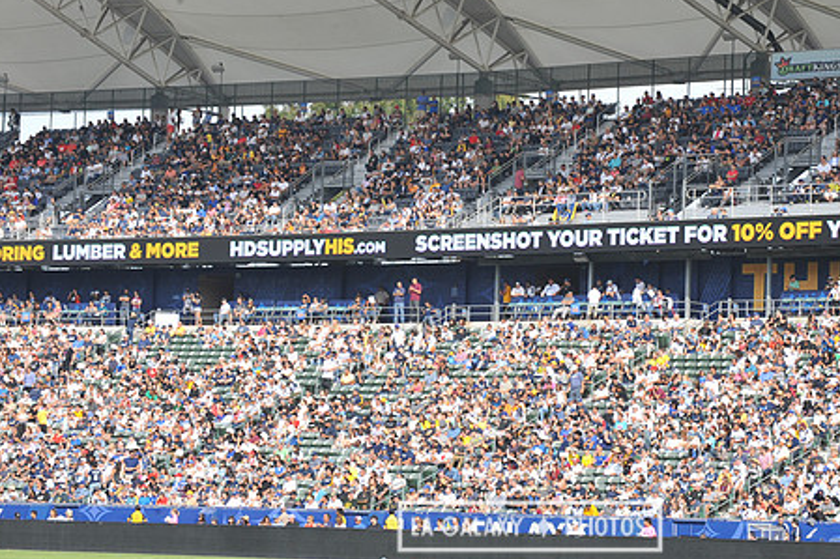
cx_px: 529
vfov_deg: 9.7
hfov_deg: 14.4
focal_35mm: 142
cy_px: 245
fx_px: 3312
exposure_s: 1/400
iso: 500
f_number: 10
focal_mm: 110
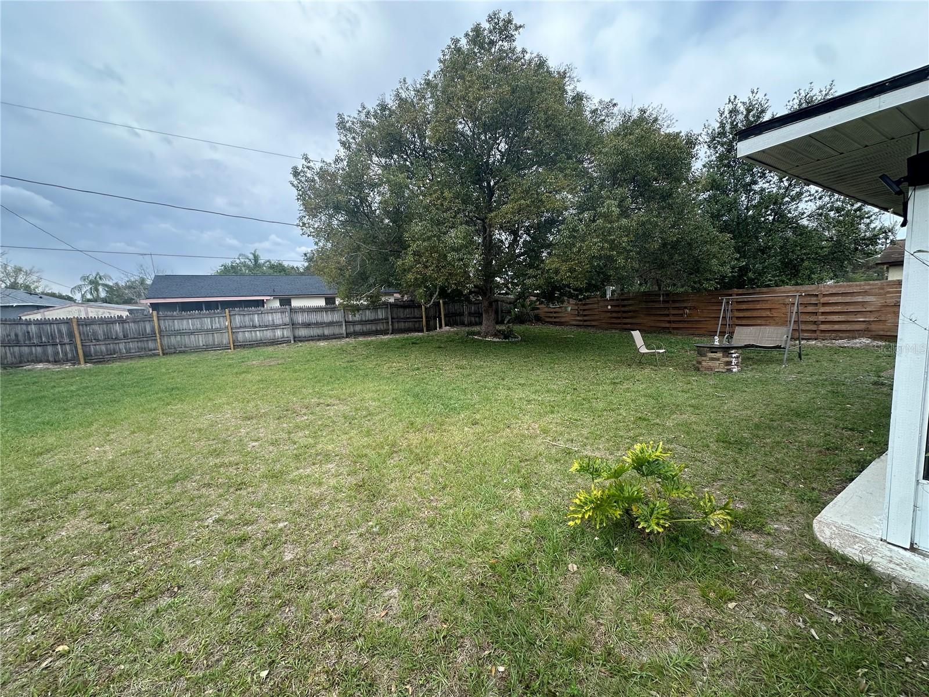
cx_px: 464
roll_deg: +1.8
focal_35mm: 14
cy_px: 348
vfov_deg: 85.7
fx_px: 376
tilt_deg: -5.8
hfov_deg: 102.1
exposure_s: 1/409
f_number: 2.2
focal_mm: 2.22
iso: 40
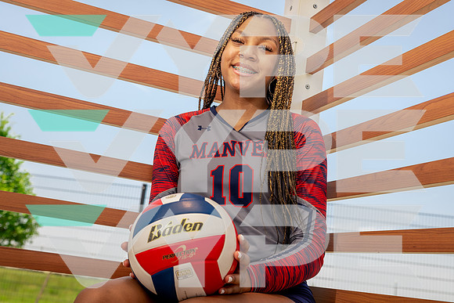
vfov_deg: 29.3
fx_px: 580
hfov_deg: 42.7
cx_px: 227
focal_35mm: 46
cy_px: 152
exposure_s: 1/125
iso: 100
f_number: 5.6
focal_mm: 46
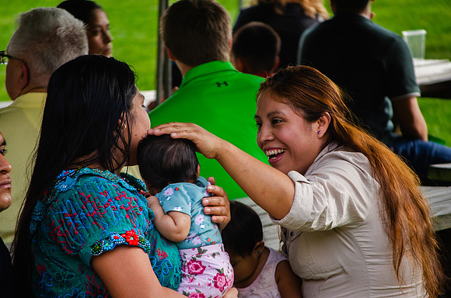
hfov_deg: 10.2
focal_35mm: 202
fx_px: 2531
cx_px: 226
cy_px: 149
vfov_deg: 6.8
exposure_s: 1/400
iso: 400
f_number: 5
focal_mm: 135
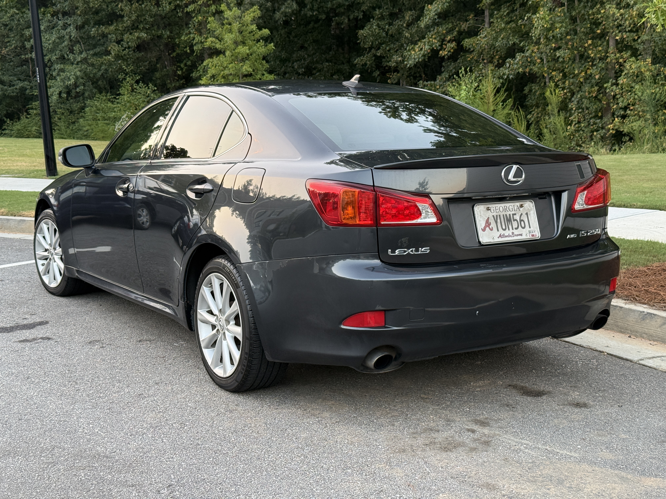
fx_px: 924
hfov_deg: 39.7
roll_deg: +1.5
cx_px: 333
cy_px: 250
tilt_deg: -8.0
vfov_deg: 30.3
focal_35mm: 48
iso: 125
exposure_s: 1/60
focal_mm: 6.76
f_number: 1.78
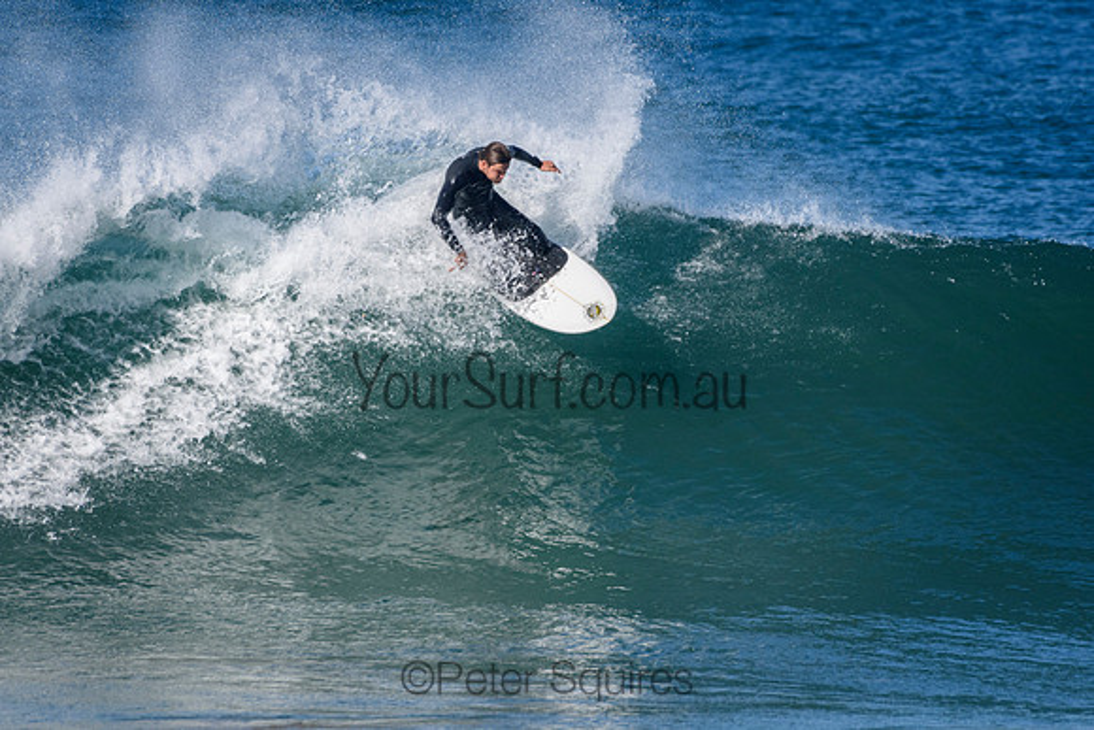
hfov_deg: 2.7
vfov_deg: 1.8
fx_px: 22799
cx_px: 547
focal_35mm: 750
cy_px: 365
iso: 560
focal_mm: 500
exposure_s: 1/4000
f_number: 5.6
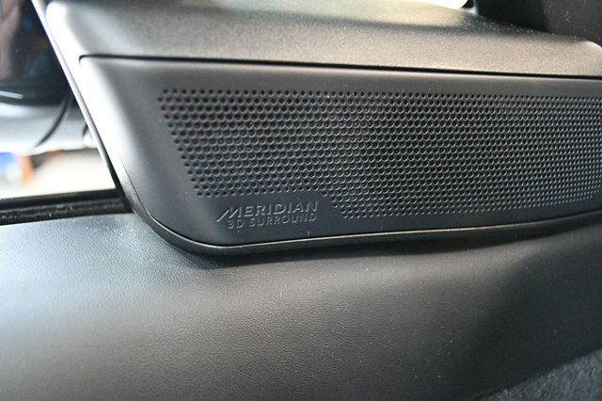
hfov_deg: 57.2
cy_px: 200
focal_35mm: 33
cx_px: 301
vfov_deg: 39.9
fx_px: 552
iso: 8000
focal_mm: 22
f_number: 3.8
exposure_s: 1/60
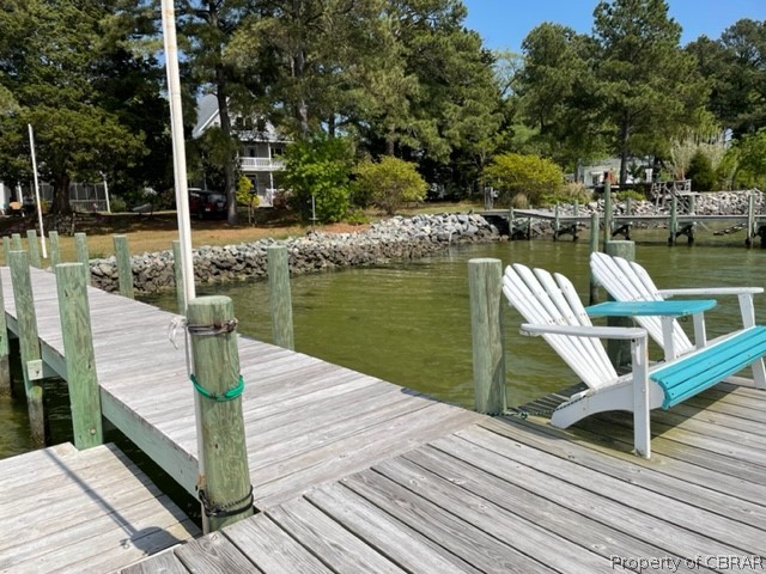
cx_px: 383
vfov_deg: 53.1
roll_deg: +2.9
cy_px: 287
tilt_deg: -7.5
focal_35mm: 26
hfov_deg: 67.3
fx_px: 575
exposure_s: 1/4464
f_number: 1.6
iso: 32
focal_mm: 4.2
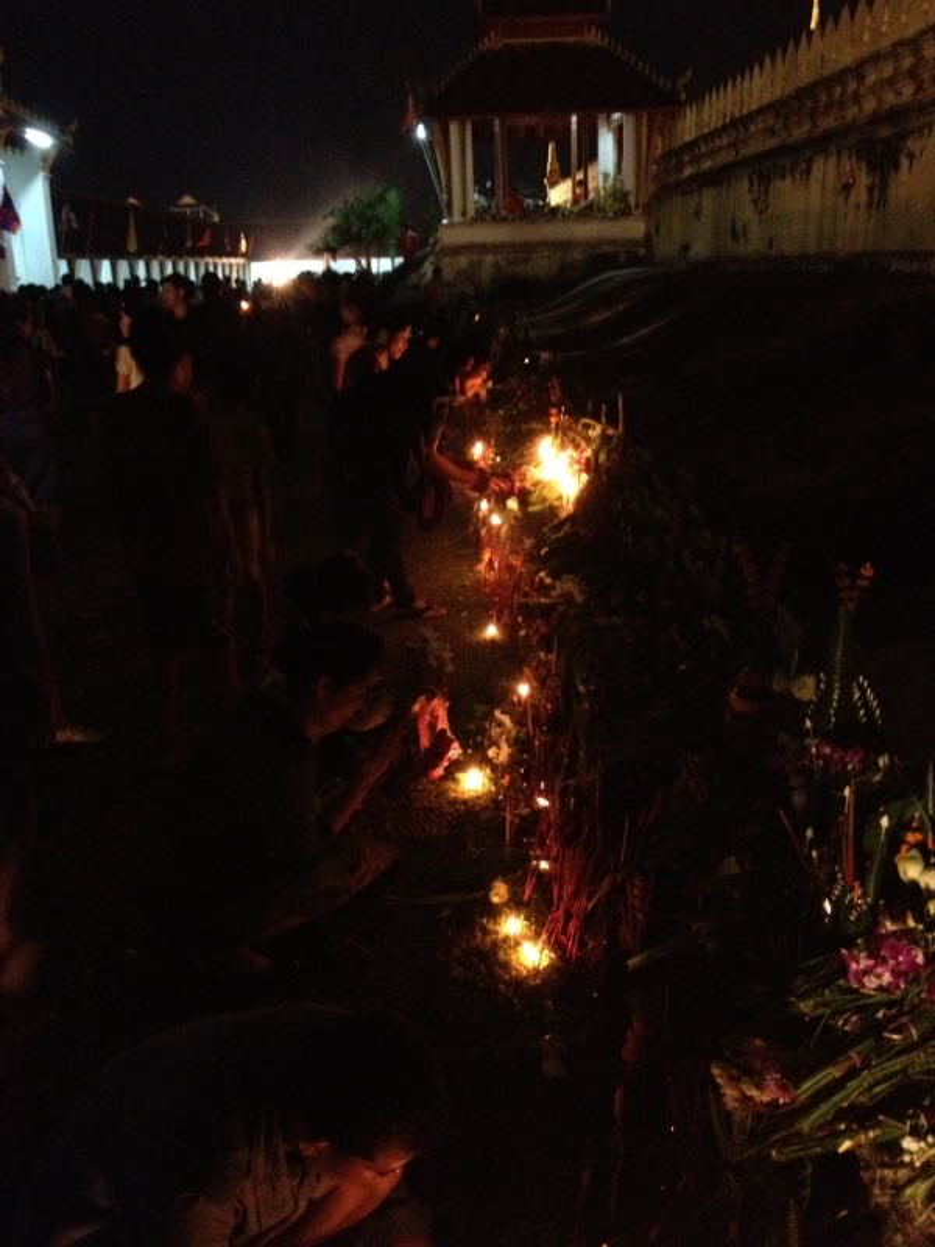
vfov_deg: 52.6
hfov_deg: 40.7
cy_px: 624
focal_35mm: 35
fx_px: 1260
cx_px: 468
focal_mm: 4.28
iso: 800
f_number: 2.4
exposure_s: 1/15
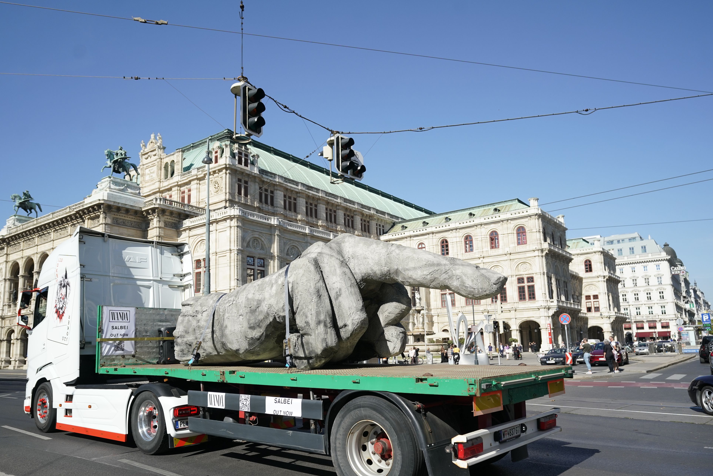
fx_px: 515
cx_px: 347
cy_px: 247
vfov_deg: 49.5
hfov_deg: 69.4
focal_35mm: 26
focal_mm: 25
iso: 400
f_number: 4.5
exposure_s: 1/2500
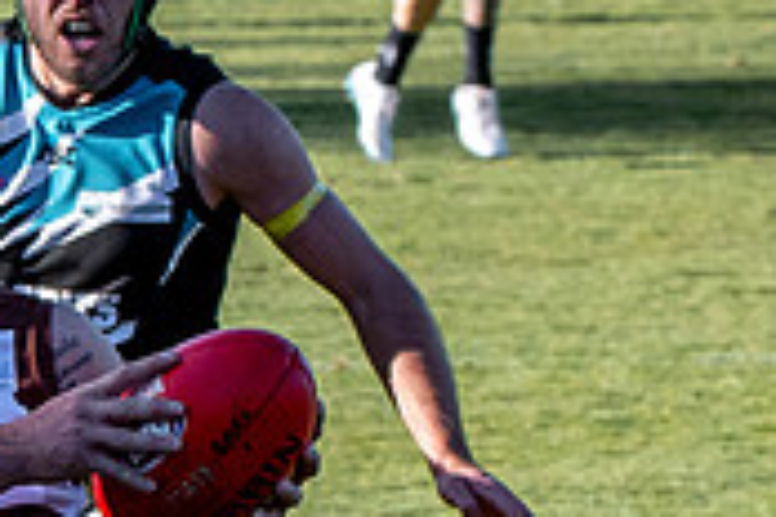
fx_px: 20799
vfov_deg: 1.4
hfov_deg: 2.1
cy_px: 377
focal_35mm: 965
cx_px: 104
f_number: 5.6
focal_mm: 98
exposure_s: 1/1250
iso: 640
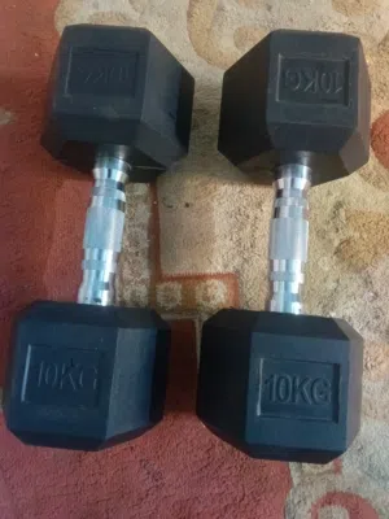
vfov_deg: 71.6
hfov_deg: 56.8
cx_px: 194
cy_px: 260
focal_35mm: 24
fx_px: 360
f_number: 1.6
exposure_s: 1/20
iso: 1461
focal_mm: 4.09
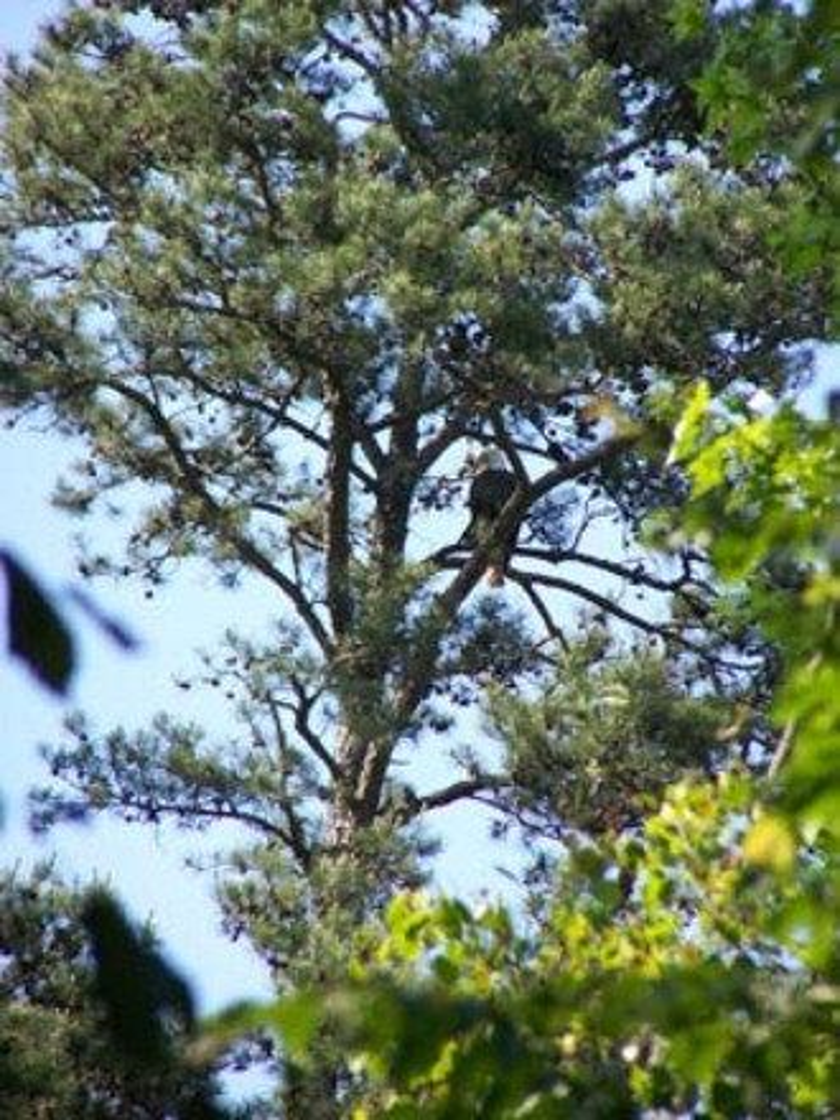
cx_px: 420
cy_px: 560
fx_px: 12295
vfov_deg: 5.2
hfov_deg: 3.9
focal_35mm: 380
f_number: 3.7
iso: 80
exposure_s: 1/400
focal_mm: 63
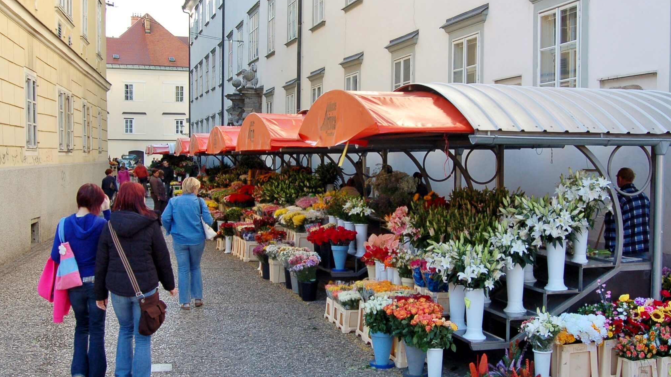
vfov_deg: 29.7
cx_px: 346
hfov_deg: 50.5
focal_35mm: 40
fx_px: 712
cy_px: 177
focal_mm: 20
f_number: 9
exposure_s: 1/100
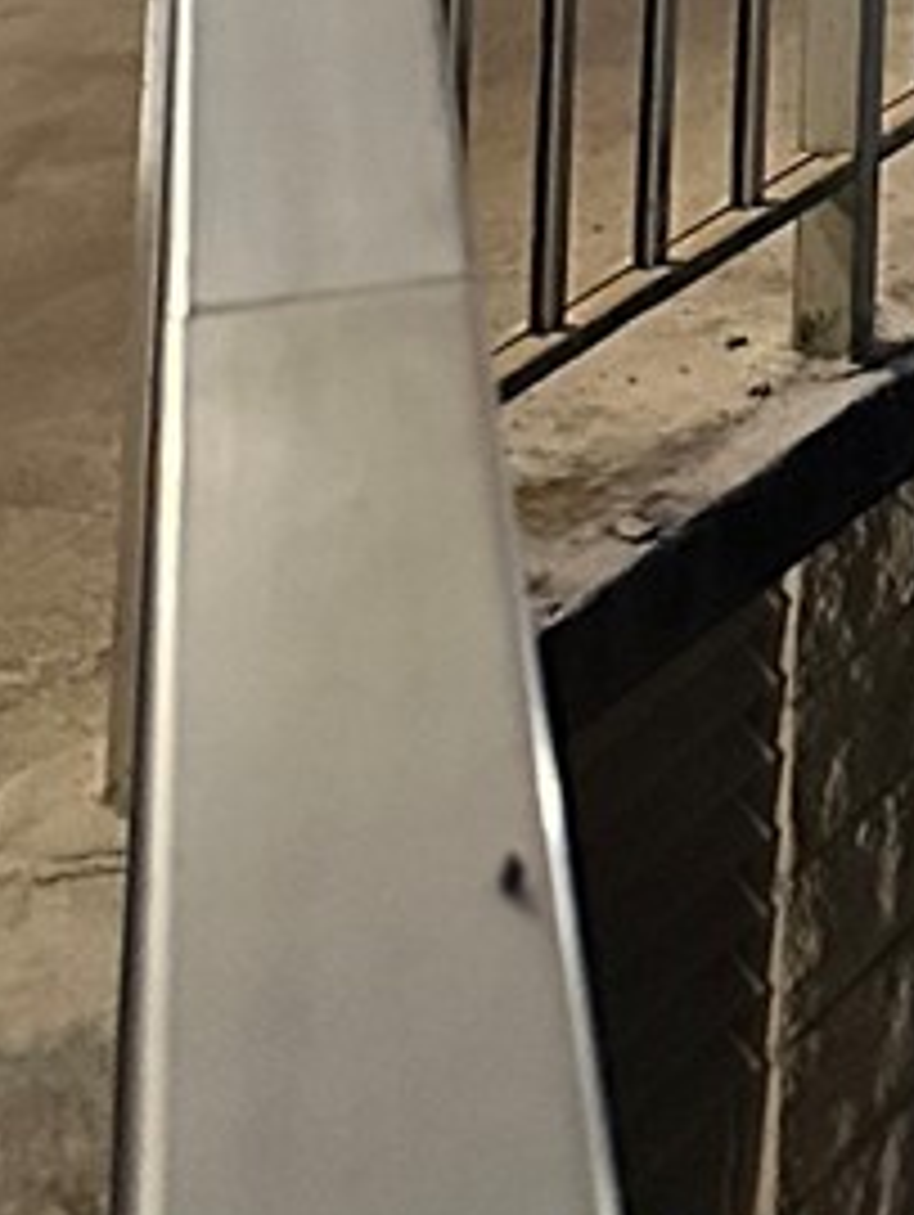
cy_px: -2322
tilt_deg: +9.1
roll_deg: -0.9
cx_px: 2314
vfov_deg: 10.4
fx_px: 4991
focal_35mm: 142
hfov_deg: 9.2
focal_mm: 6.86
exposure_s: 1/30
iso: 800
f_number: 1.78
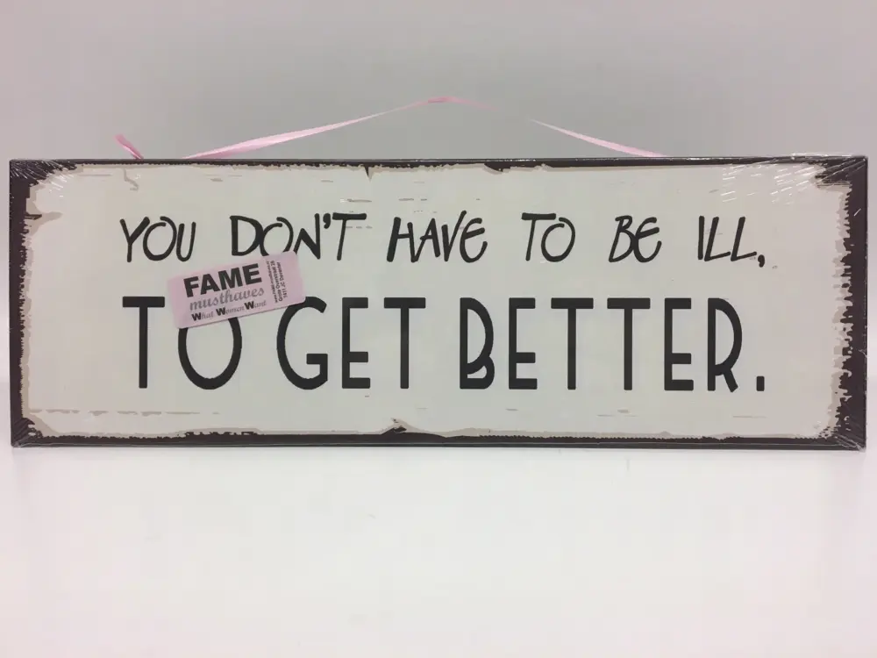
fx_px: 735
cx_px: 438
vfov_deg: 48.2
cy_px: 329
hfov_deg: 61.7
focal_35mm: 29
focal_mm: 4.15
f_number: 2.2
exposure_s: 1/33
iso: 32
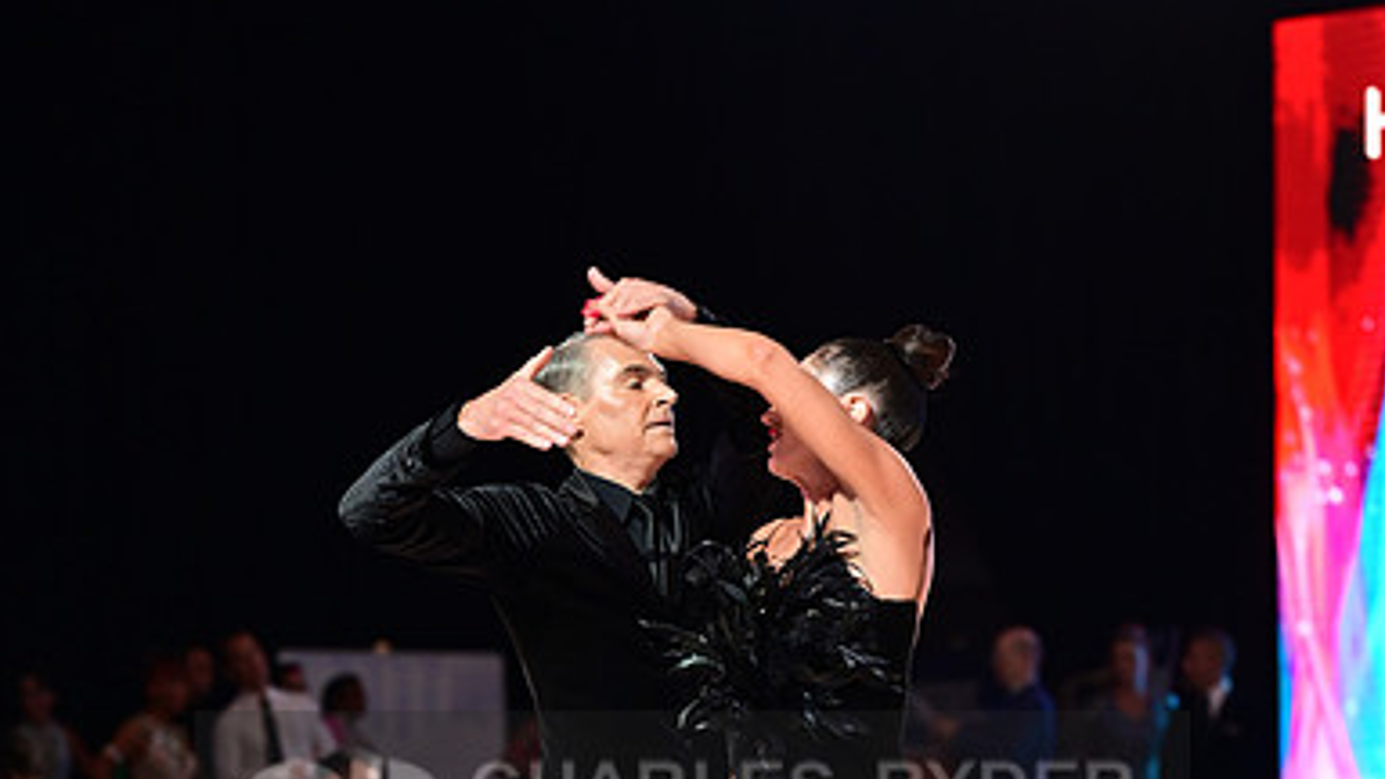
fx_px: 5582
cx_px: 692
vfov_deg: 7.9
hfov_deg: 14.1
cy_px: 833
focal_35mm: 152
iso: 1600
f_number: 2.8
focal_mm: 96
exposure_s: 1/400
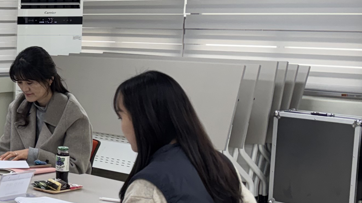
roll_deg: -0.4
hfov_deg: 21.6
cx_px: -143
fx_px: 825
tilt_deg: -6.7
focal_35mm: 86
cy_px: 106
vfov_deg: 14.1
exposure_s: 1/120
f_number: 1.6
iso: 80
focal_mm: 5.96
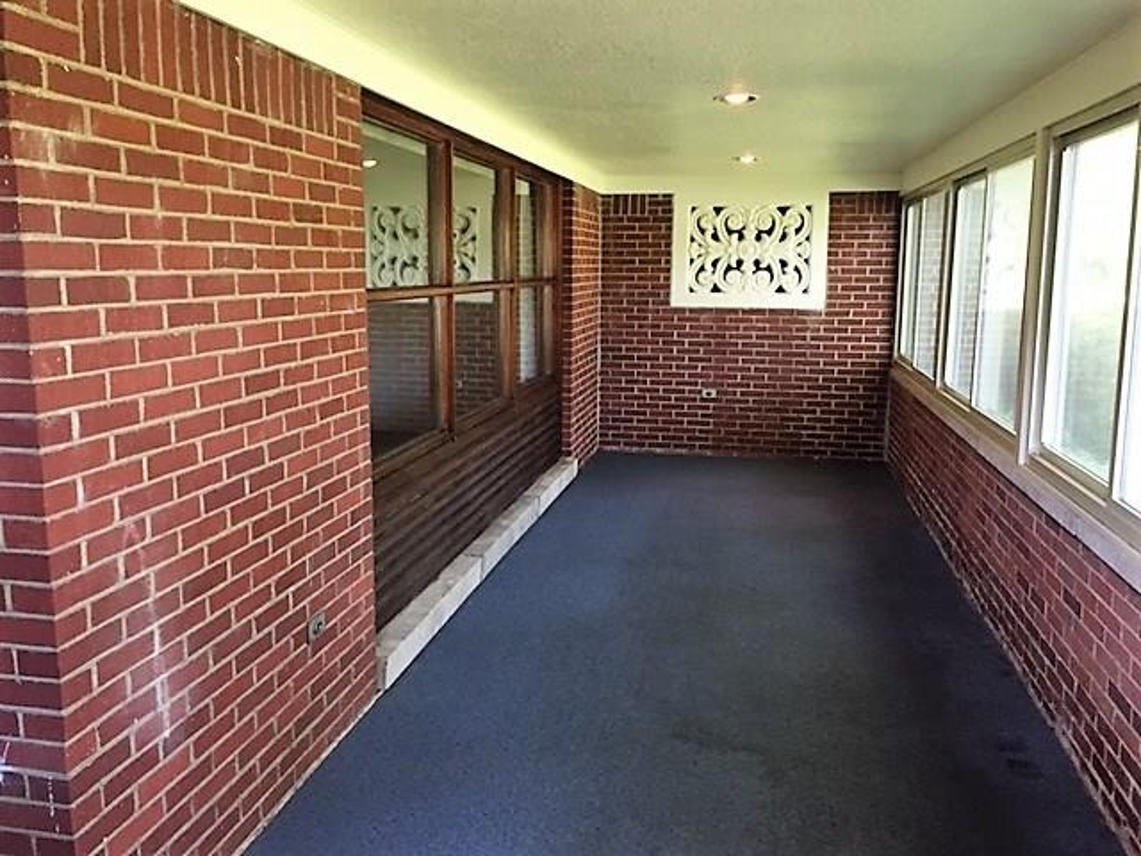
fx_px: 956
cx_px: 570
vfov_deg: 48.2
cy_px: 428
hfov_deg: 61.7
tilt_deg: -9.1
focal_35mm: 29
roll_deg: -0.6
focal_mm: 4.15
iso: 160
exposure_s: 1/30
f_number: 2.2
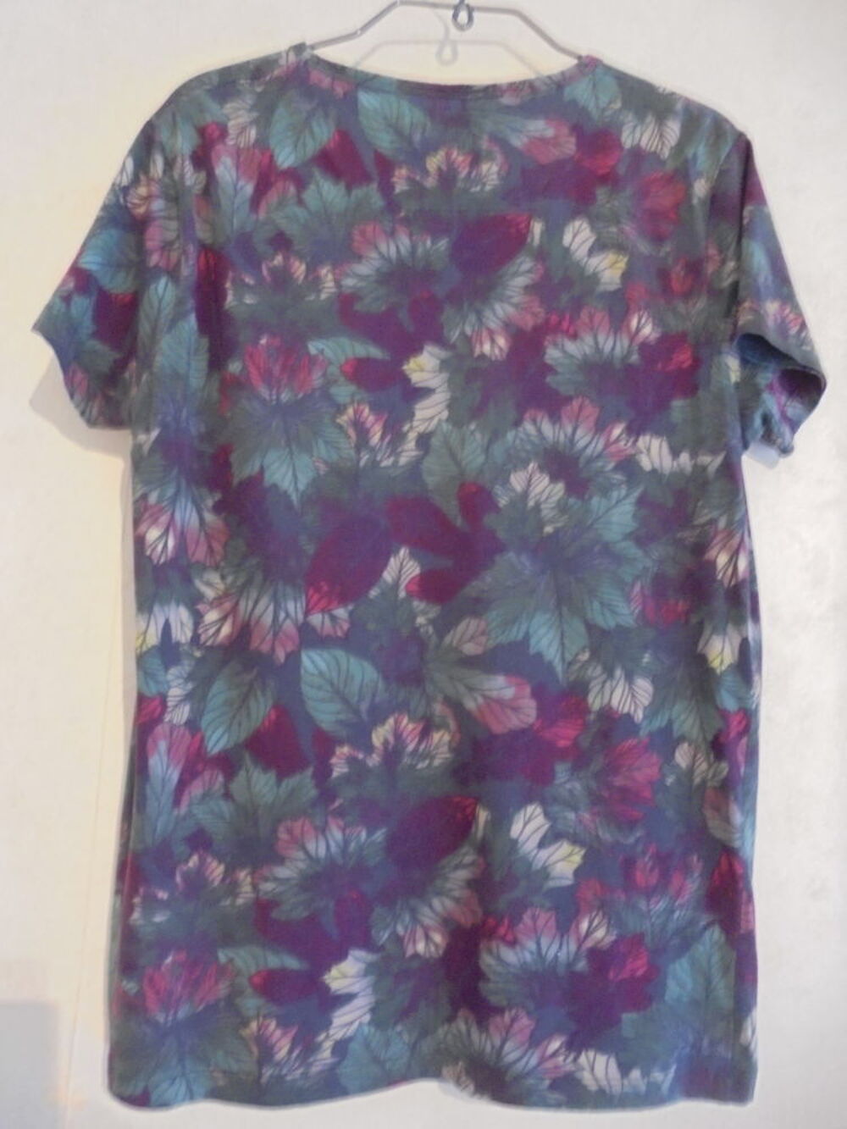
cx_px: 424
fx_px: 848
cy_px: 564
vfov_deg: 67.3
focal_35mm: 26
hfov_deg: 53.1
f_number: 3.5
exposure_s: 1/6
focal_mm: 4.6
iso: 400
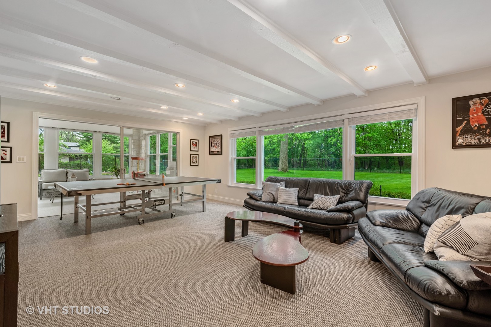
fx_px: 218
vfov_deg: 73.8
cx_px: 246
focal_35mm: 16
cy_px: 164
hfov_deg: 96.7
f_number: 8
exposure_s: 1
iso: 200
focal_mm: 16
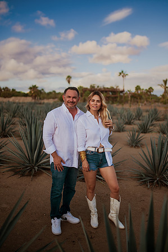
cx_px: 84
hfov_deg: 37.8
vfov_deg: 54.5
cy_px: 126
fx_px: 246
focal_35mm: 35
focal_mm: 35
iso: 80
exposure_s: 1/3200
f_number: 1.4
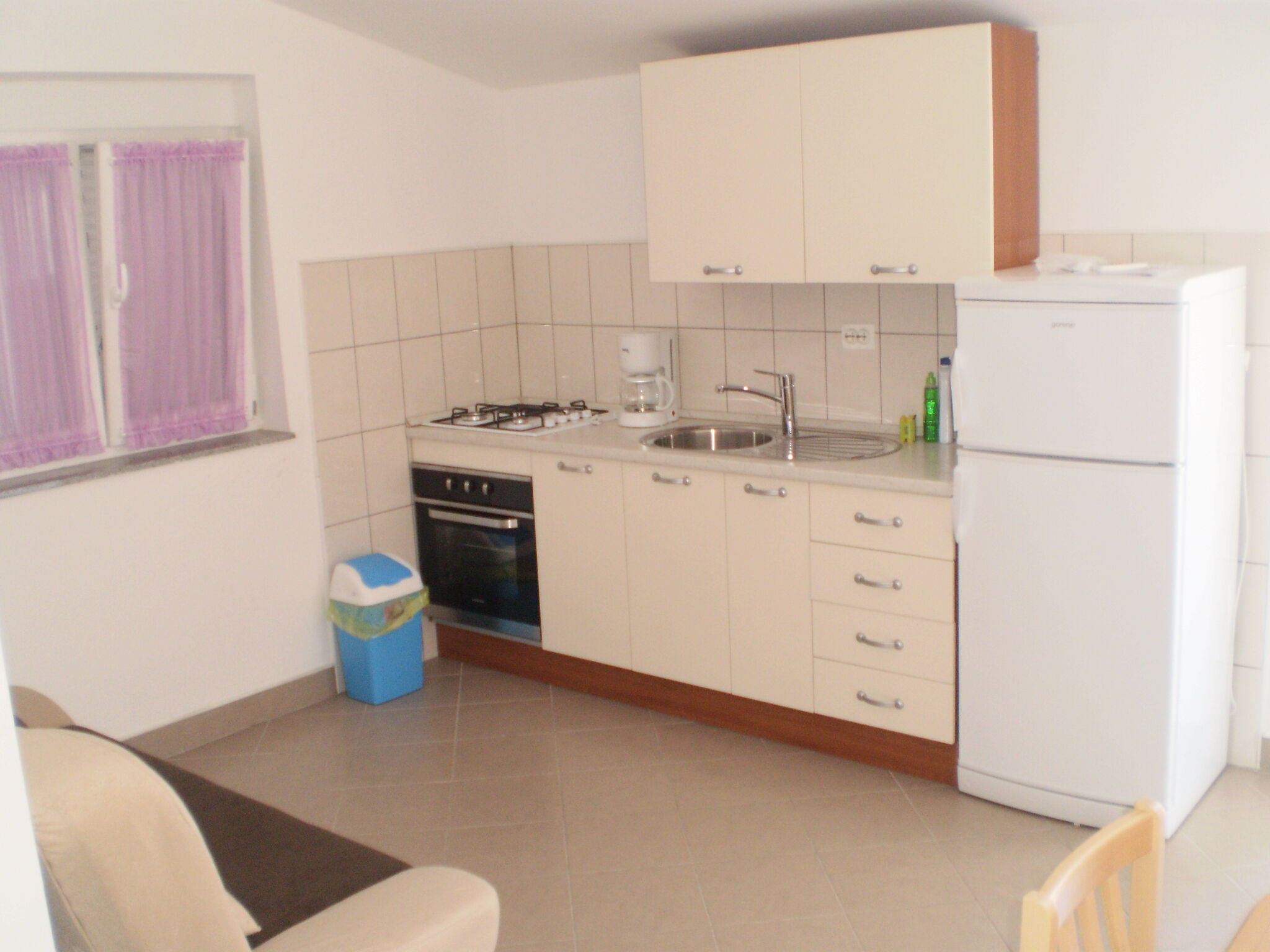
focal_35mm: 36
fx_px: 1321
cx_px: 635
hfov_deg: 51.4
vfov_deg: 39.7
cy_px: 476
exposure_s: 1/30
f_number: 3.1
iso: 160
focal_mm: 6.3
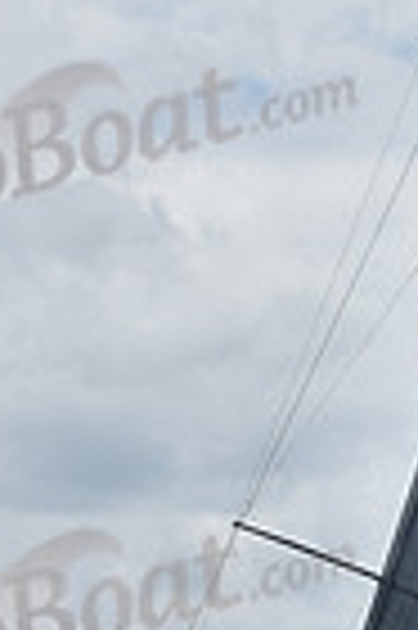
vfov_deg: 7.1
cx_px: 591
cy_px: 328
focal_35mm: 290
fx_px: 5063
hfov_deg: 4.7
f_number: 9
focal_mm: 70
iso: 250
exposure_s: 1/1000
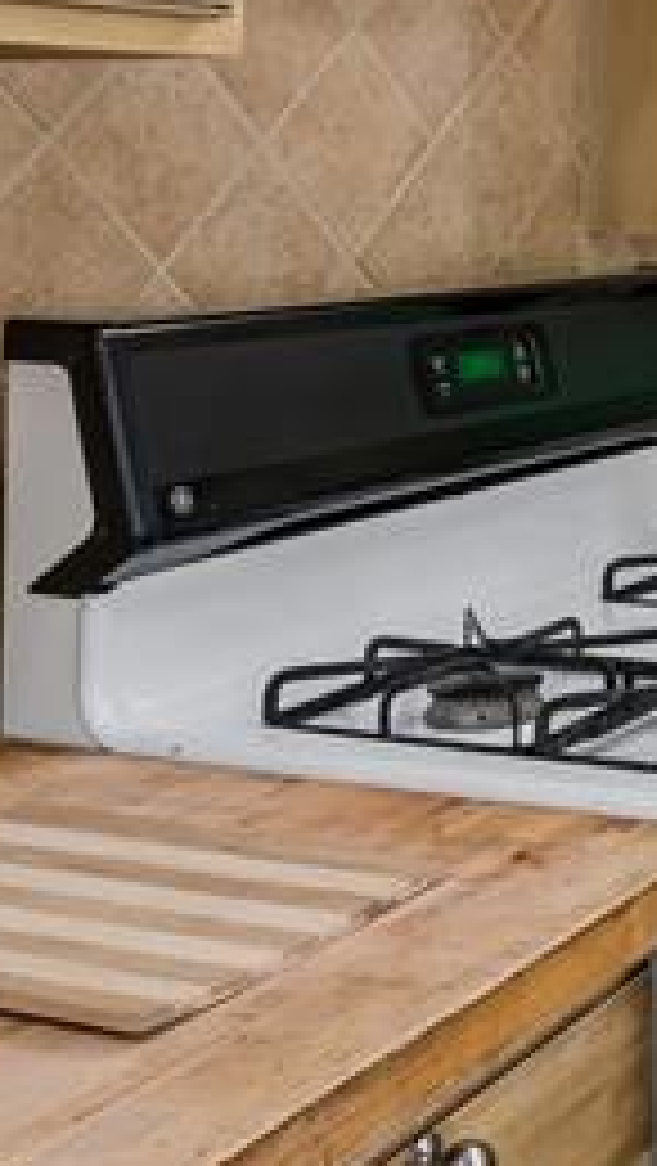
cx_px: 1184
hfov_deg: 17.1
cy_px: 239
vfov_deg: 34.9
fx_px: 1793
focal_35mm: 58
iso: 400
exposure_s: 1/4
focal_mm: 14
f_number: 13
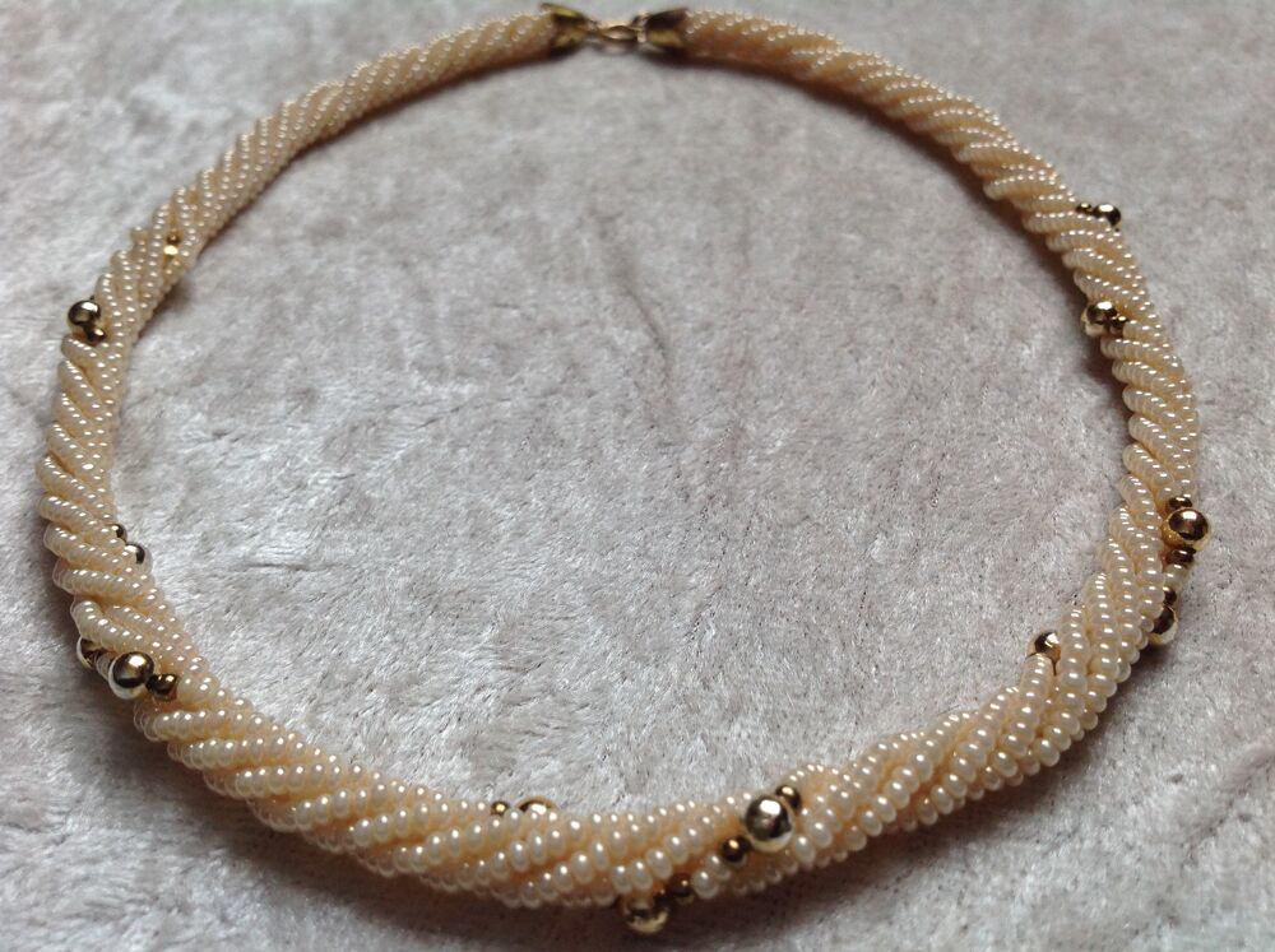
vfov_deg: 40.6
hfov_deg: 52.7
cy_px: 476
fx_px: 1287
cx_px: 638
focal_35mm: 35
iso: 80
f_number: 2.4
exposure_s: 1/120
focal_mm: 4.28
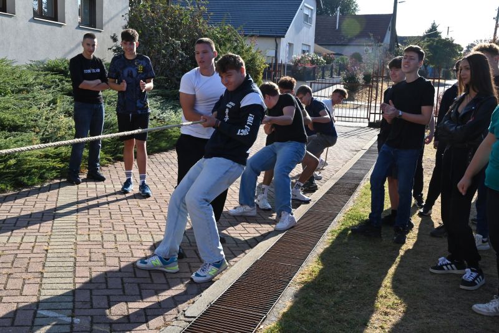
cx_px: 250
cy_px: 166
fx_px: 513
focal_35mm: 37
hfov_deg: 51.9
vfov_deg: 36.0
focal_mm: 37
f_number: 14
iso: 1600
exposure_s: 1/800
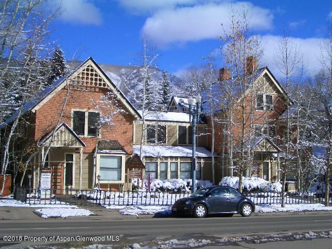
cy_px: 124
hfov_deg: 38.9
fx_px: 470
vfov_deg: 29.7
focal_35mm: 49
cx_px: 166
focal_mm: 8.2
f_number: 5
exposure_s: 1/1000
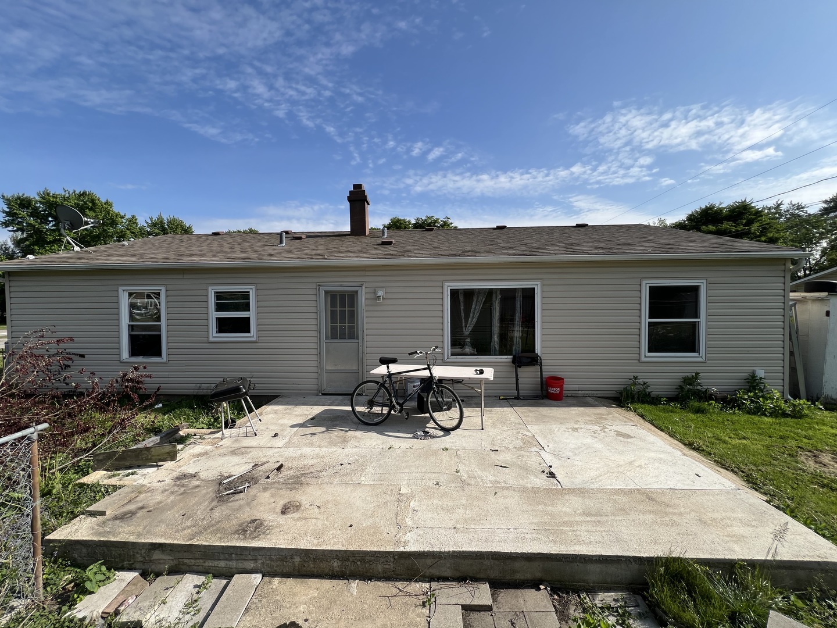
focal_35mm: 13
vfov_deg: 89.9
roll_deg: +0.2
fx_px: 314
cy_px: 314
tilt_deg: -3.0
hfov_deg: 106.2
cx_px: 418
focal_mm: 1.57
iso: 32
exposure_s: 1/1531
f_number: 1.8
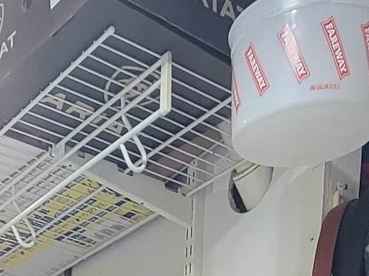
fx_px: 746
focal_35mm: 70
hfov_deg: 26.2
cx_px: -6
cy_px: 732
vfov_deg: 13.0
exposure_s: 1/60.2
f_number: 2.2
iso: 125
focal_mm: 2.2
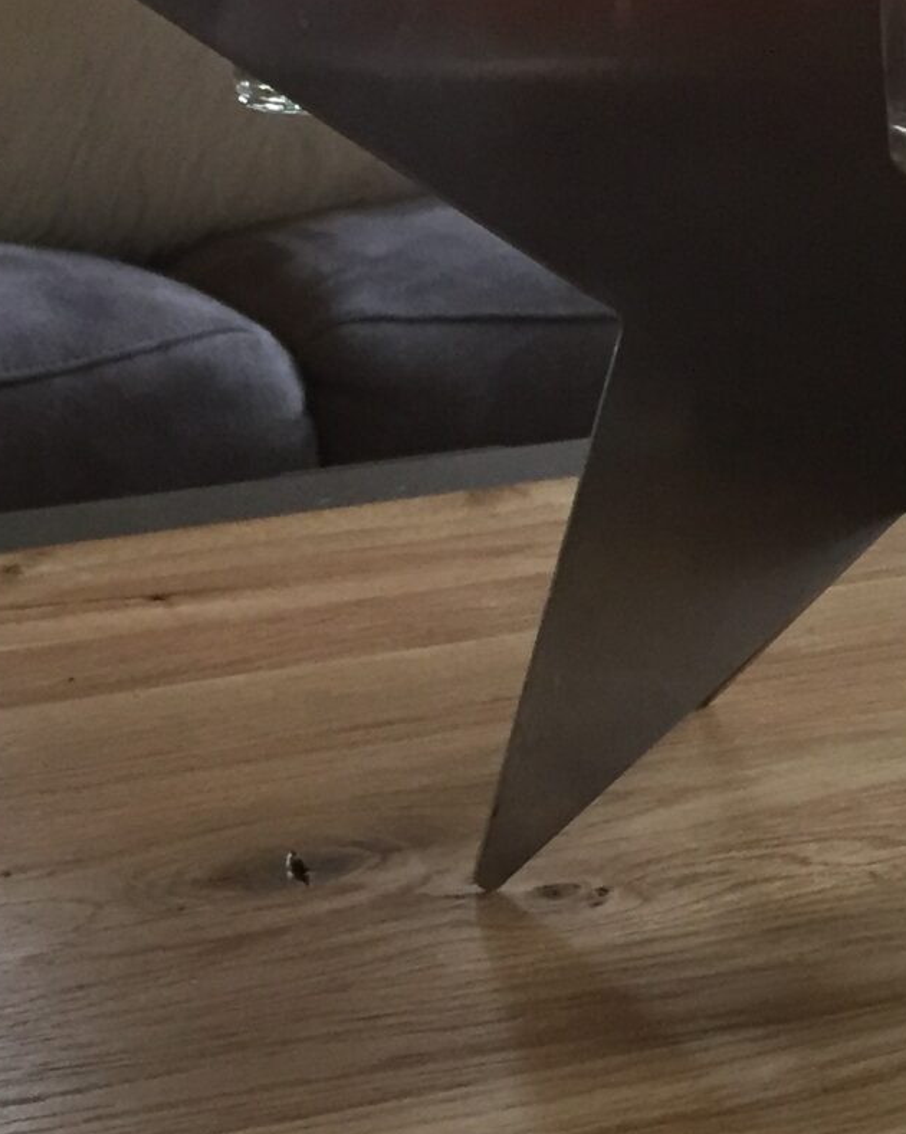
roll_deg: +1.9
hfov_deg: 16.7
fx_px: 3085
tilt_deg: -17.5
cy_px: 701
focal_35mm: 92
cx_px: 349
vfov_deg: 20.8
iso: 250
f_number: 2.2
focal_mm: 4.15
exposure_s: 1/33
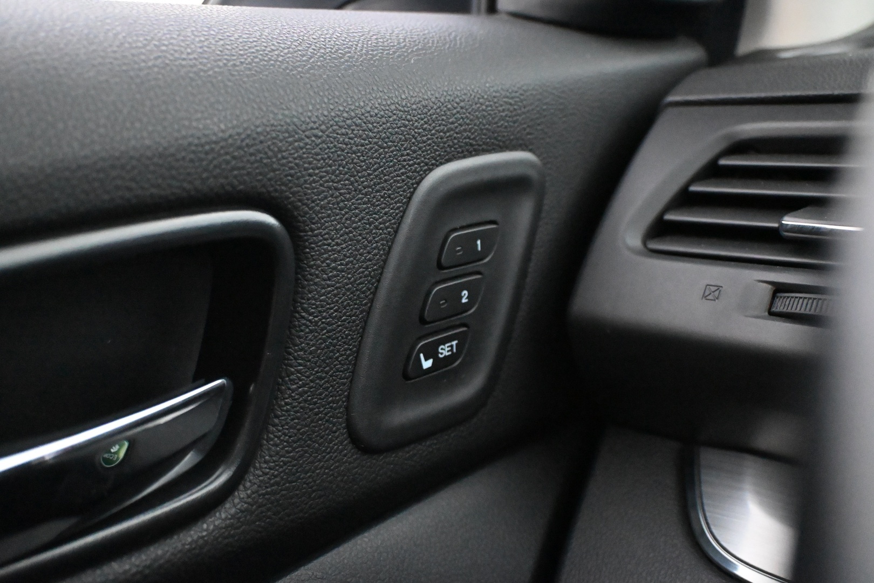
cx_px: 437
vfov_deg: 32.4
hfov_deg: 47.2
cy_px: 292
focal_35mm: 41
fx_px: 1001
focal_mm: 27.5
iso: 12800
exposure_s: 1/50
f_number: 4.5
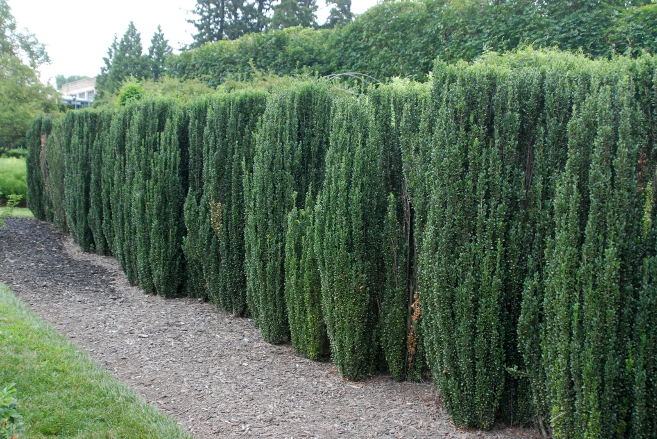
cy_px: 220
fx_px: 767
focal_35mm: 42
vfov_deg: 32.0
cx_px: 328
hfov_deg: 46.4
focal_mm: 28
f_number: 4.5
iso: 400
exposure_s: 1/80
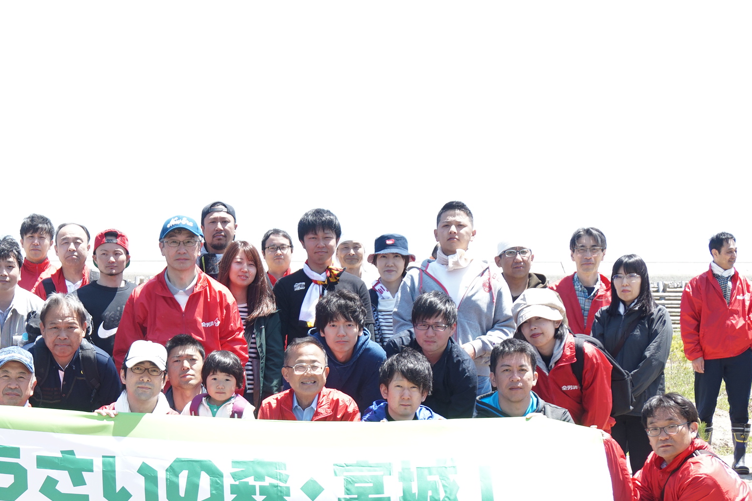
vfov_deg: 16.4
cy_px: 403
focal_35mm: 83
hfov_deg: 24.3
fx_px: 1731
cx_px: 195
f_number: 5.6
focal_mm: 31
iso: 200
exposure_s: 1/200
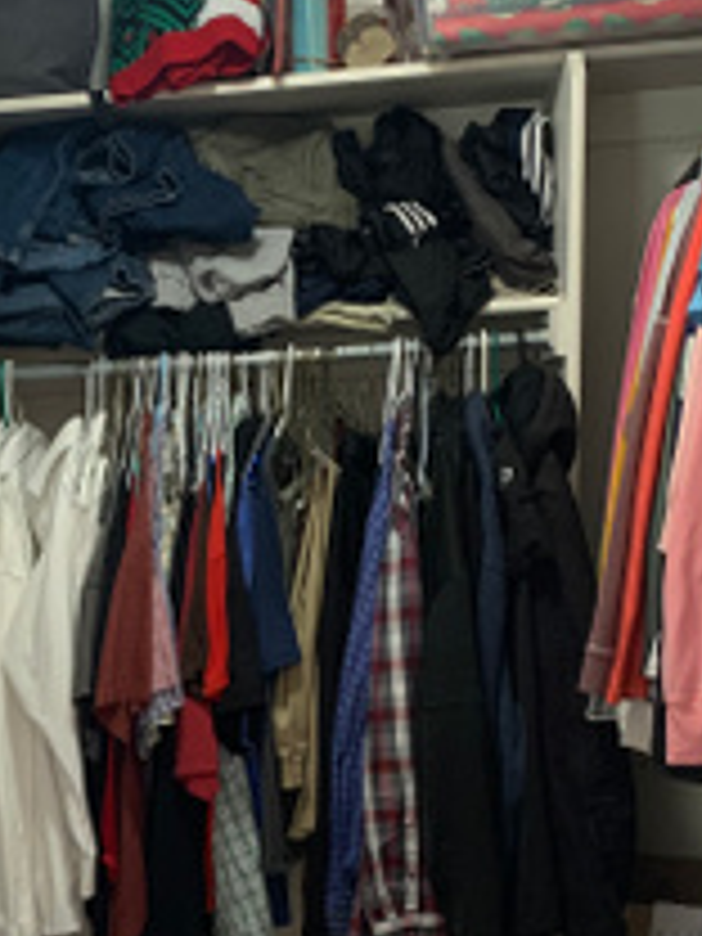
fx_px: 1622
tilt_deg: -9.4
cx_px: -4
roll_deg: +1.7
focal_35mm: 60
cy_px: 774
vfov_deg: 31.2
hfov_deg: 23.4
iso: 250
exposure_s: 1/60
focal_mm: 4.25
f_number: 1.8
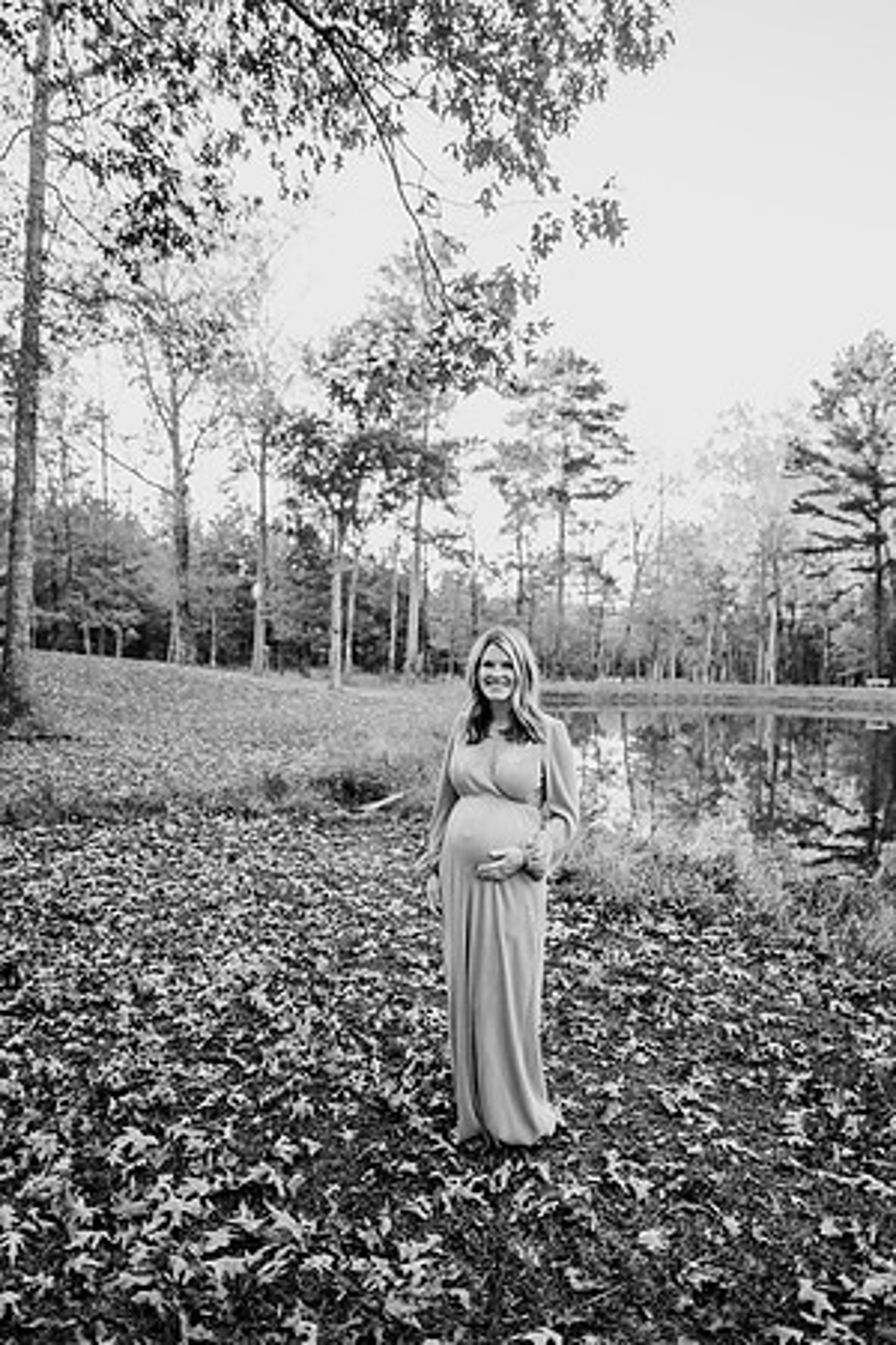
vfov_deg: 73.7
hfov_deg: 53.1
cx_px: 448
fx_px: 896
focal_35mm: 24
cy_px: 672
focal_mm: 24
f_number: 2.2
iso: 320
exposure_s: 1/200
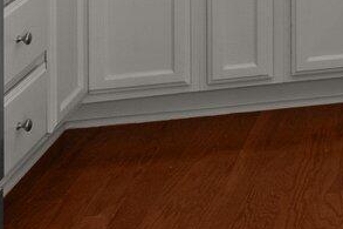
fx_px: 1066
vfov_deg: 10.6
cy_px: -300
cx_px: 781
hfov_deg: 13.9
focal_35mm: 112
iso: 400
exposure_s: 1/6
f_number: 8
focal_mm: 16
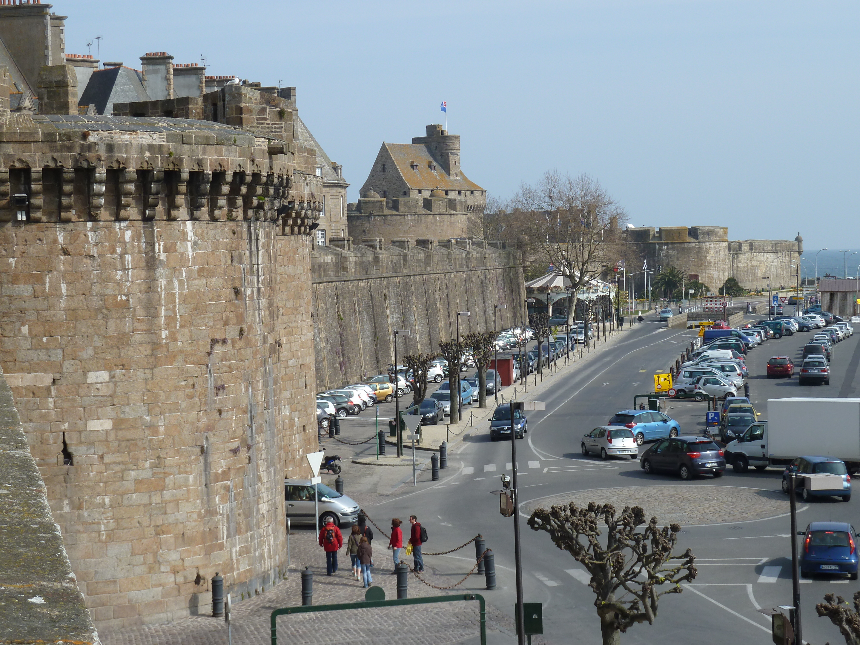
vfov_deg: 20.4
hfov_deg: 27.0
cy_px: 322
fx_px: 1789
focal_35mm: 72
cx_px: 430
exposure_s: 1/500
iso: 80
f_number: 4.5
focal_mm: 11.9
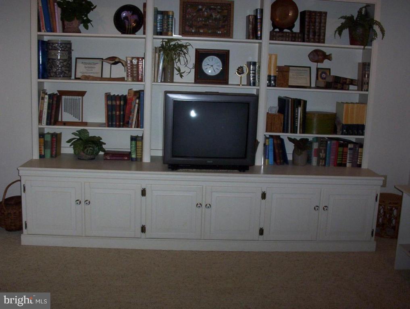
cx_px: 205
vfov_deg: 37.0
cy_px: 154
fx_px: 463
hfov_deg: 47.8
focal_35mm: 39
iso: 140
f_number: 4.5
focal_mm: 6
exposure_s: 1/30
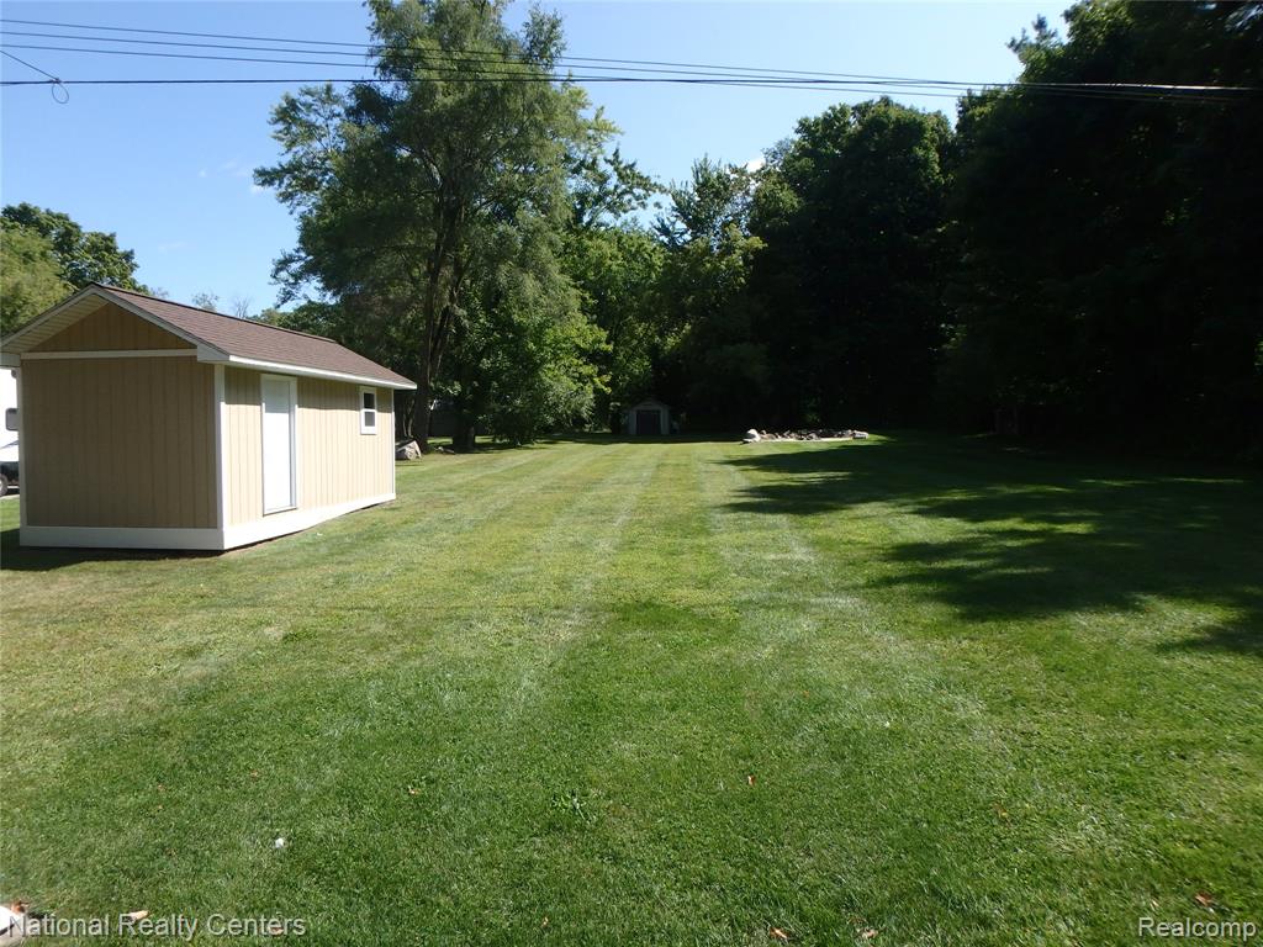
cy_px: 474
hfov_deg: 79.0
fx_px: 766
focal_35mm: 21
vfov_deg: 63.4
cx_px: 632
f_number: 3.5
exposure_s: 1/800
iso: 125
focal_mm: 3.7
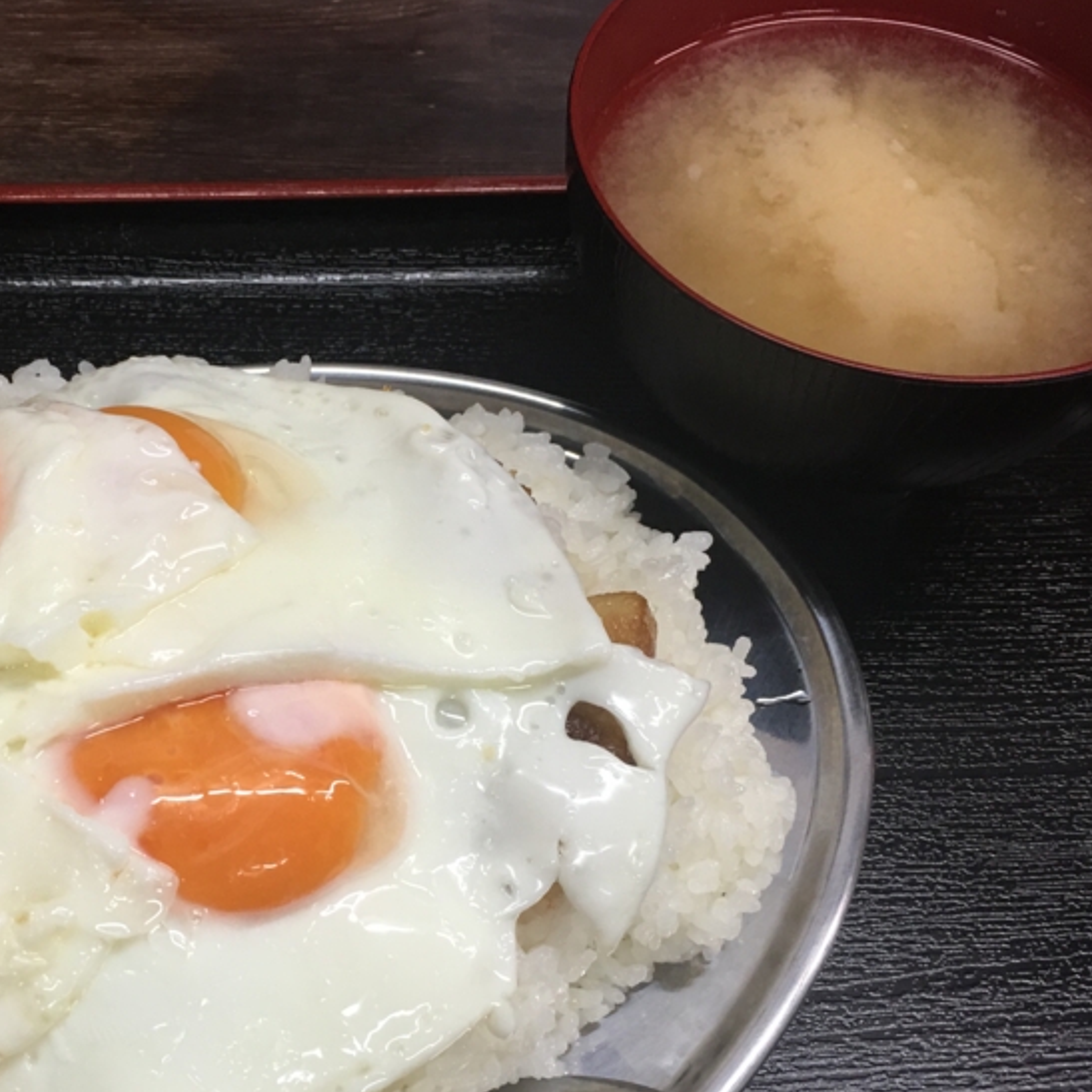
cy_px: 739
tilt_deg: -58.8
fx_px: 1713
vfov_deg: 35.0
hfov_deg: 34.5
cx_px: 252
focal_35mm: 48
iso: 40
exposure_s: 1/15
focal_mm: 4.15
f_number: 2.2
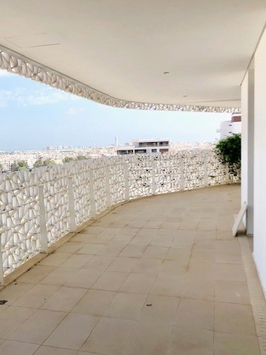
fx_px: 389
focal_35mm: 38
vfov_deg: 49.0
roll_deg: +1.9
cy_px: 178
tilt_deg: -4.4
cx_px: 59
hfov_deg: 36.6
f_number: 1.8
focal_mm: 4
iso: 20
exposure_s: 1/1715
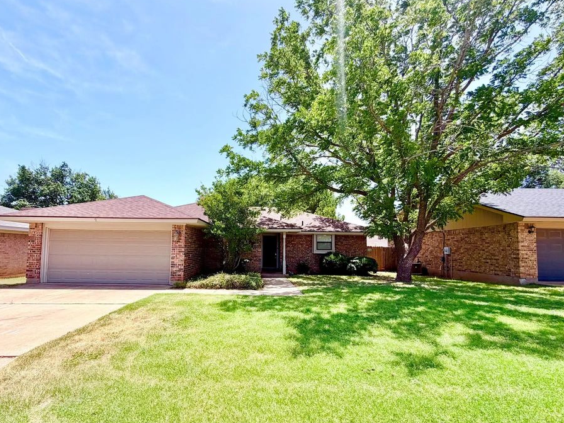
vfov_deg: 77.8
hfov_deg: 94.2
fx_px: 261
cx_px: 256
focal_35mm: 16
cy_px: 235
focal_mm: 2.22
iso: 32
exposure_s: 1/770
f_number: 2.2
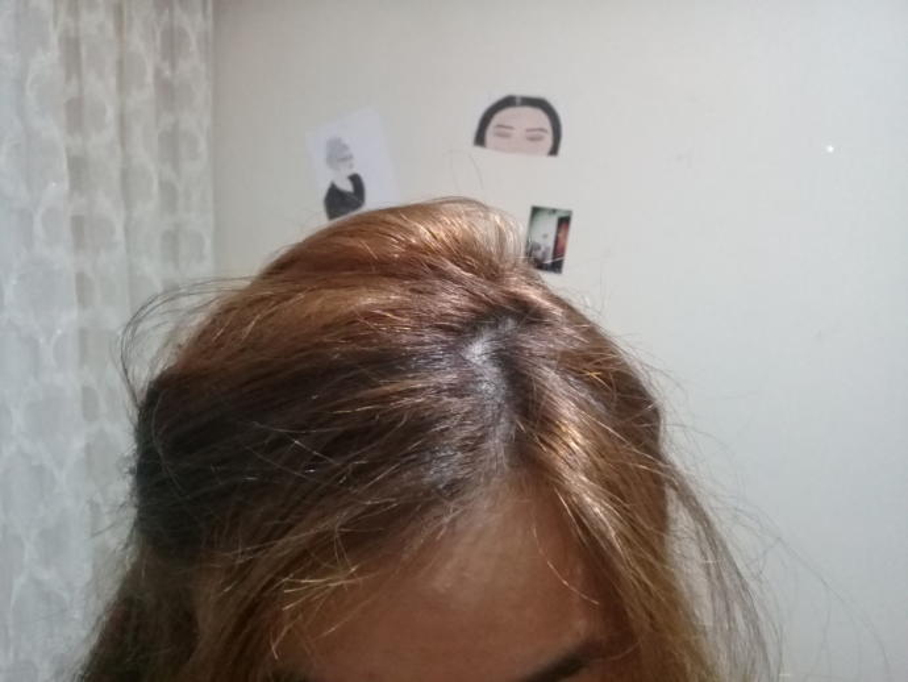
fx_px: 813
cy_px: 341
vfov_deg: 45.5
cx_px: 454
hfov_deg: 58.3
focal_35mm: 31
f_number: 2.2
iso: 640
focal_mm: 3.3
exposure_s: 1/17
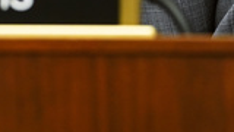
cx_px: -310
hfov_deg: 2.1
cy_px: -301
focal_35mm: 1030
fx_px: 6391
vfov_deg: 1.2
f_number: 3.5
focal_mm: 154
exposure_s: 1/125
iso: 1600
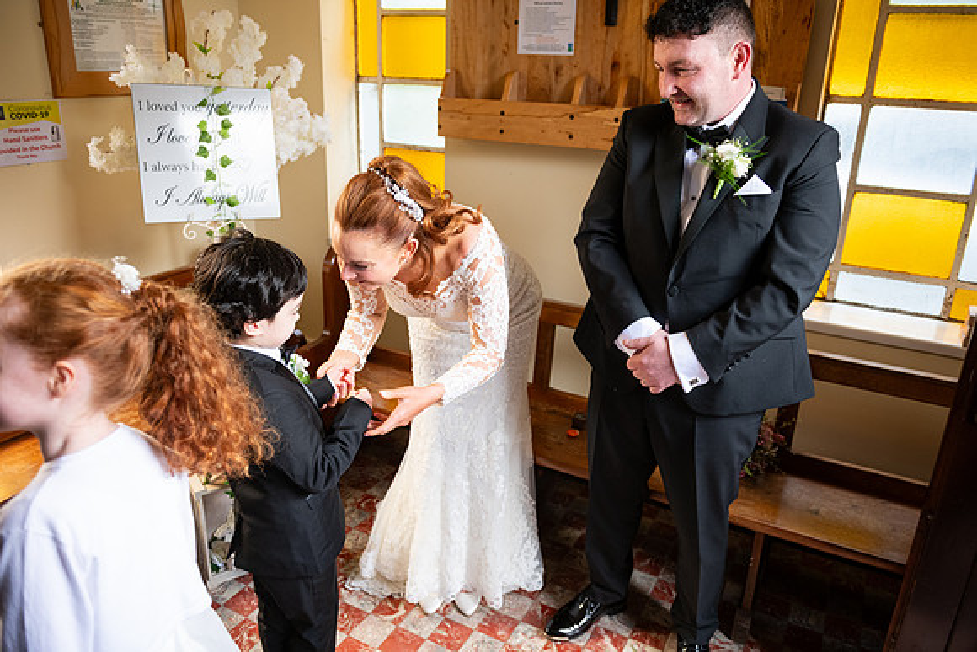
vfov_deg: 48.0
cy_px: 326
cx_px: 488
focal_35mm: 27
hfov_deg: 67.4
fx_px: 733
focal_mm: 27
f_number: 3.5
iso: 800
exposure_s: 1/160
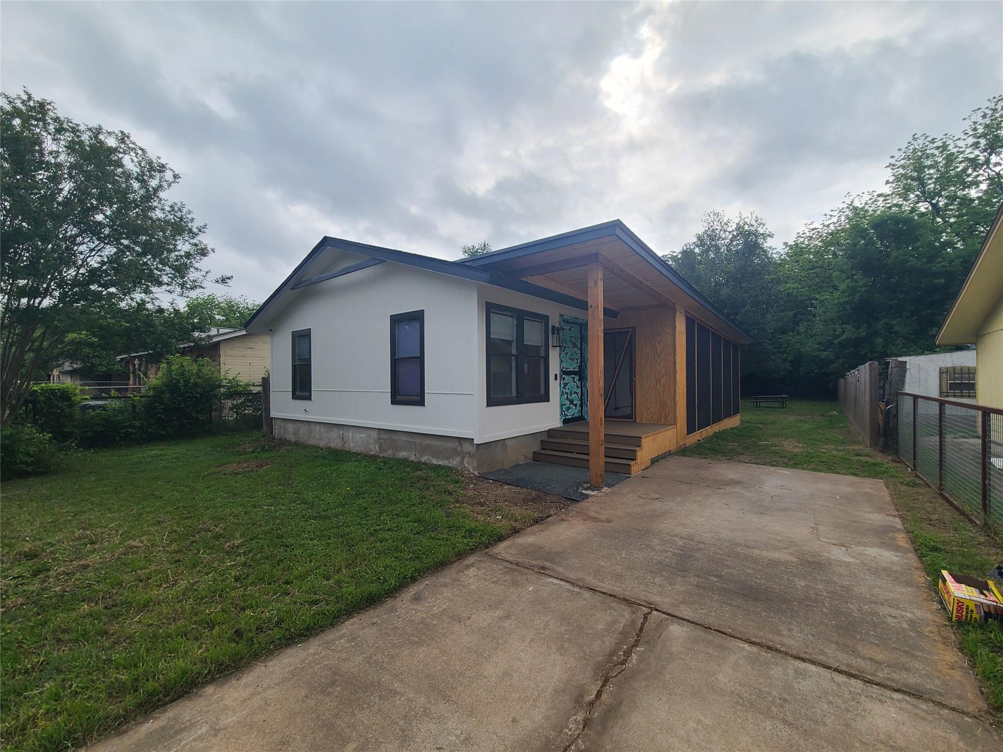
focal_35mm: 13
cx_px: 502
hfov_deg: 106.2
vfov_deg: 89.9
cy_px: 376
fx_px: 377
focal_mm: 2.2
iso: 50
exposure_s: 1/1628
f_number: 2.2
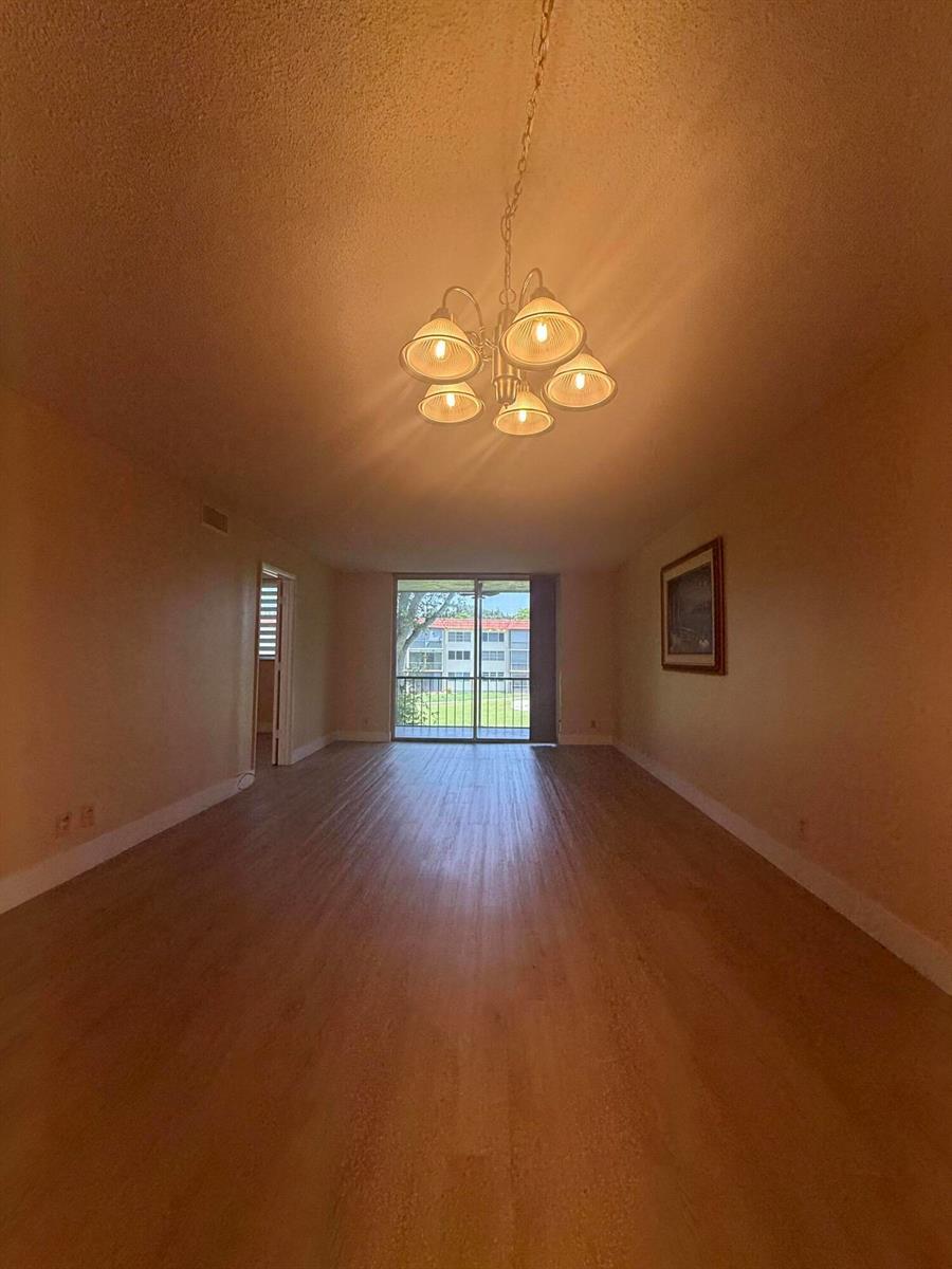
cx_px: 476
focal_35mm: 14
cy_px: 634
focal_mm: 2.22
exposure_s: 1/227
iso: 64
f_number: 2.2
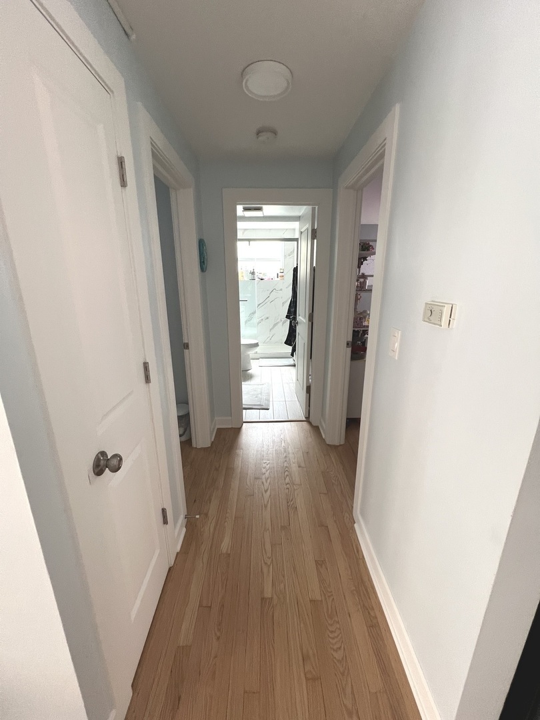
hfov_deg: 89.9
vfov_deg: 106.2
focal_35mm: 13
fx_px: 270
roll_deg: +0.2
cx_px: 270
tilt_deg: -14.9
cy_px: 360
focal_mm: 1.57
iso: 250
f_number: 1.8
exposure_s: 1/70
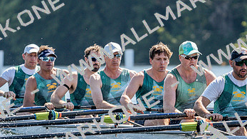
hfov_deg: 3.8
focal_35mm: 568
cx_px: 139
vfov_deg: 2.1
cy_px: 88
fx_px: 3719
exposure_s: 1/1600
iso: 400
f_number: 6.3
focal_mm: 324
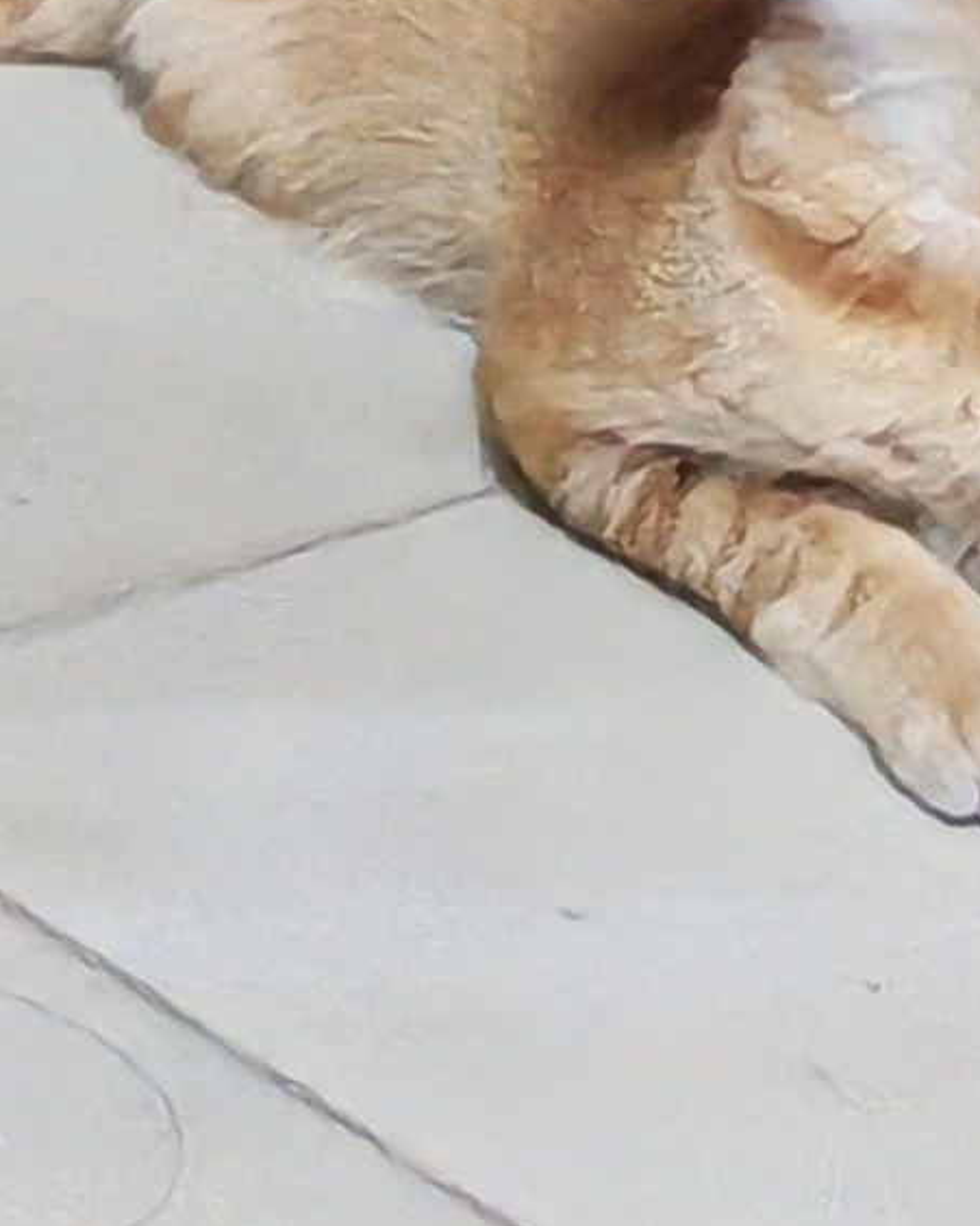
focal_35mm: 475
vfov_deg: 4.1
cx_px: -2088
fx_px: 17226
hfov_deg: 3.2
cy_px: -537
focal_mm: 5.52
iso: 1000
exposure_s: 1/33
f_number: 1.95
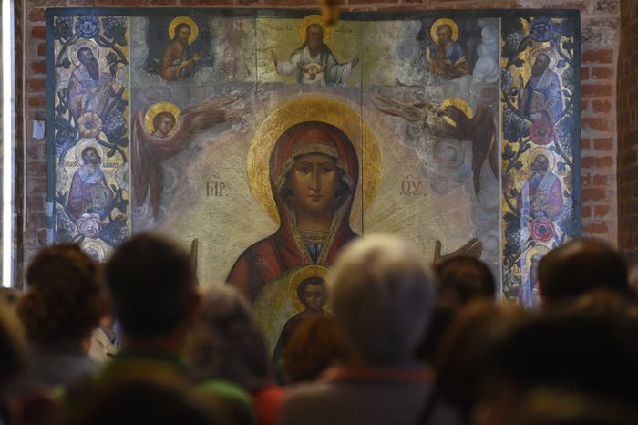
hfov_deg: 18.6
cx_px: 319
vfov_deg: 12.4
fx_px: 1948
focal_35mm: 110
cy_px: 212
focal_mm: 110
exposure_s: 1/125
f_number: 2.8
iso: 3200
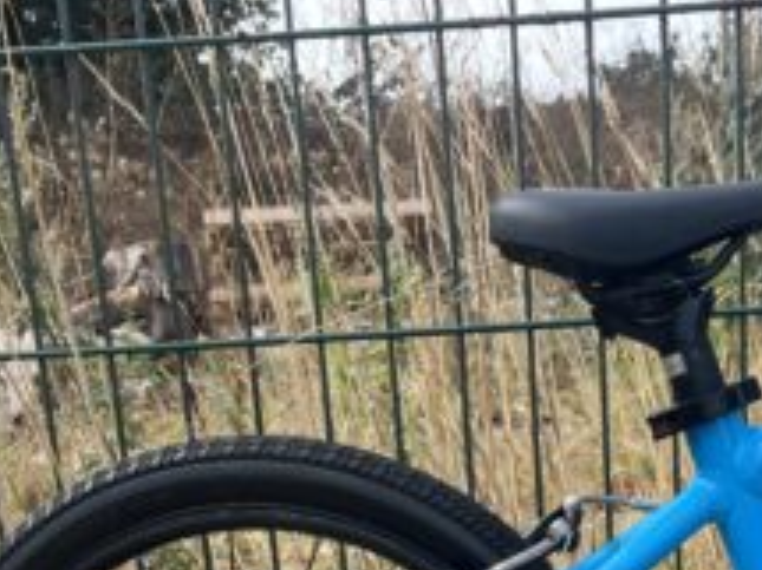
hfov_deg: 33.0
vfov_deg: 23.6
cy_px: 630
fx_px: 1276
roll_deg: +3.7
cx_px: 489
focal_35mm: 58
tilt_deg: -13.4
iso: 50
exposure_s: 1/858
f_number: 1.6
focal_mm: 5.1
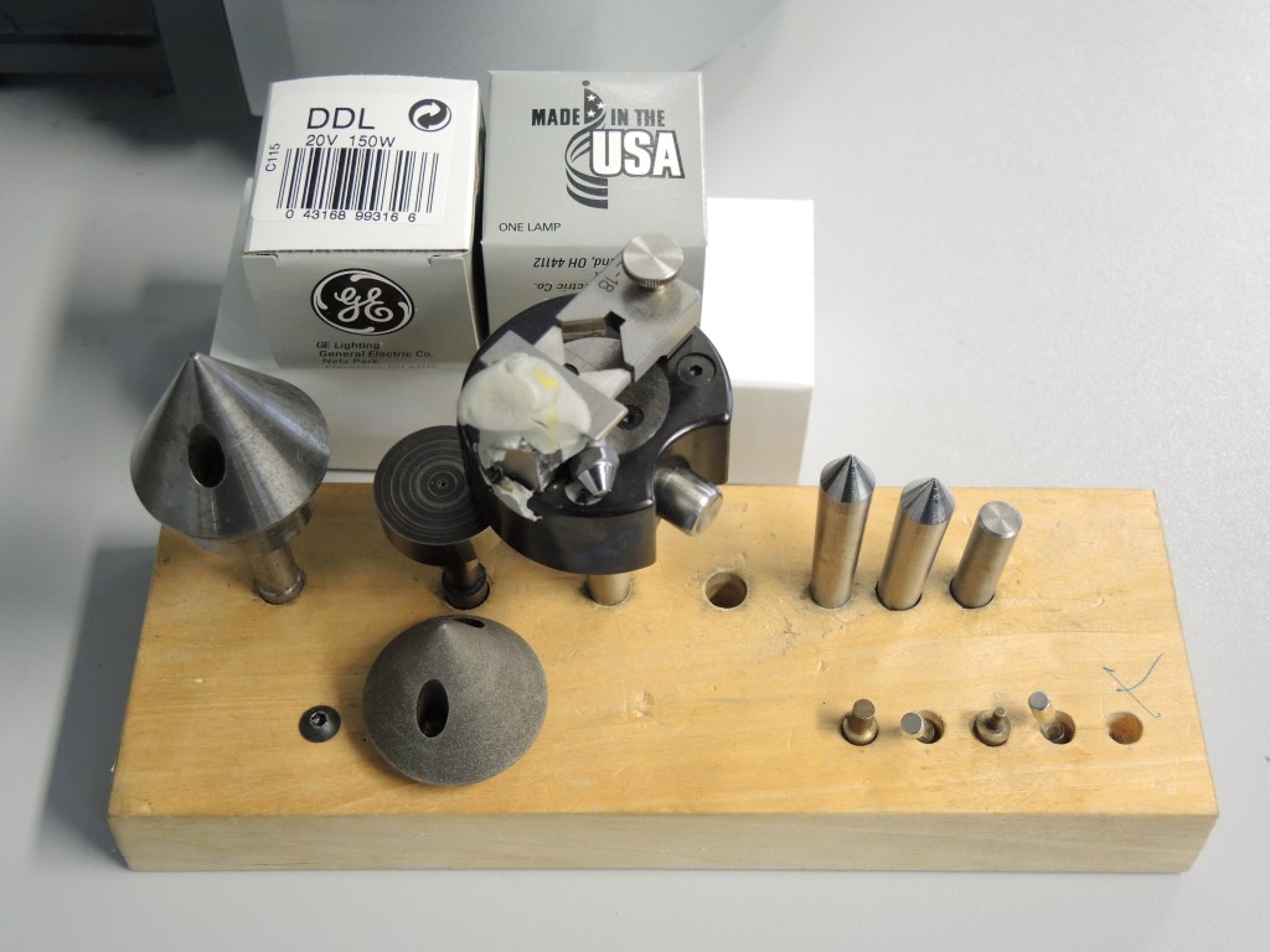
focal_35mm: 46
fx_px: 1688
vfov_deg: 31.5
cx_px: 635
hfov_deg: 41.2
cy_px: 476
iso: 400
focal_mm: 9.9
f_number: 2.5
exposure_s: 1/40
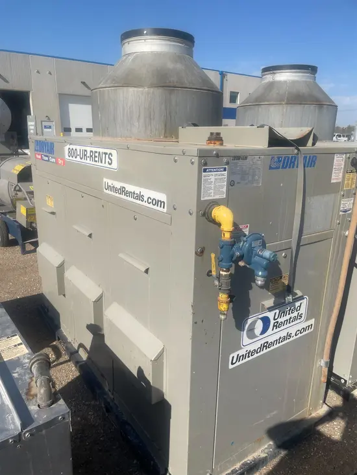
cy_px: 238
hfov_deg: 53.1
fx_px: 357
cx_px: 178
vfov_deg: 67.3
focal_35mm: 26
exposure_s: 1/4831
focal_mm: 4.2
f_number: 1.6
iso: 32
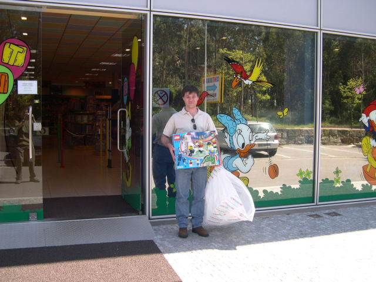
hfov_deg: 49.0
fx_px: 413
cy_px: 141
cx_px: 188
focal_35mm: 38
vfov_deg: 37.7
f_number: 2.8
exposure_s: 1/314
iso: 100
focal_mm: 8
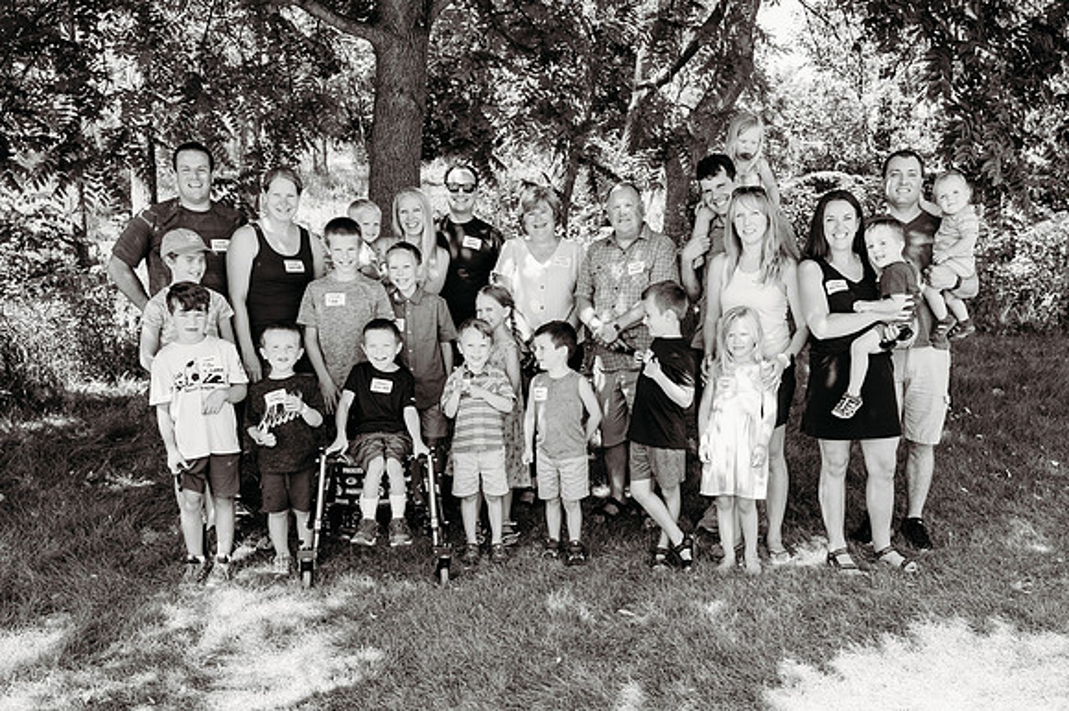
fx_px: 1060
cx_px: 598
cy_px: 409
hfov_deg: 53.4
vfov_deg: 37.0
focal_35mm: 36
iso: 200
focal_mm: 29.5
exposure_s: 1/200
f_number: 4.5
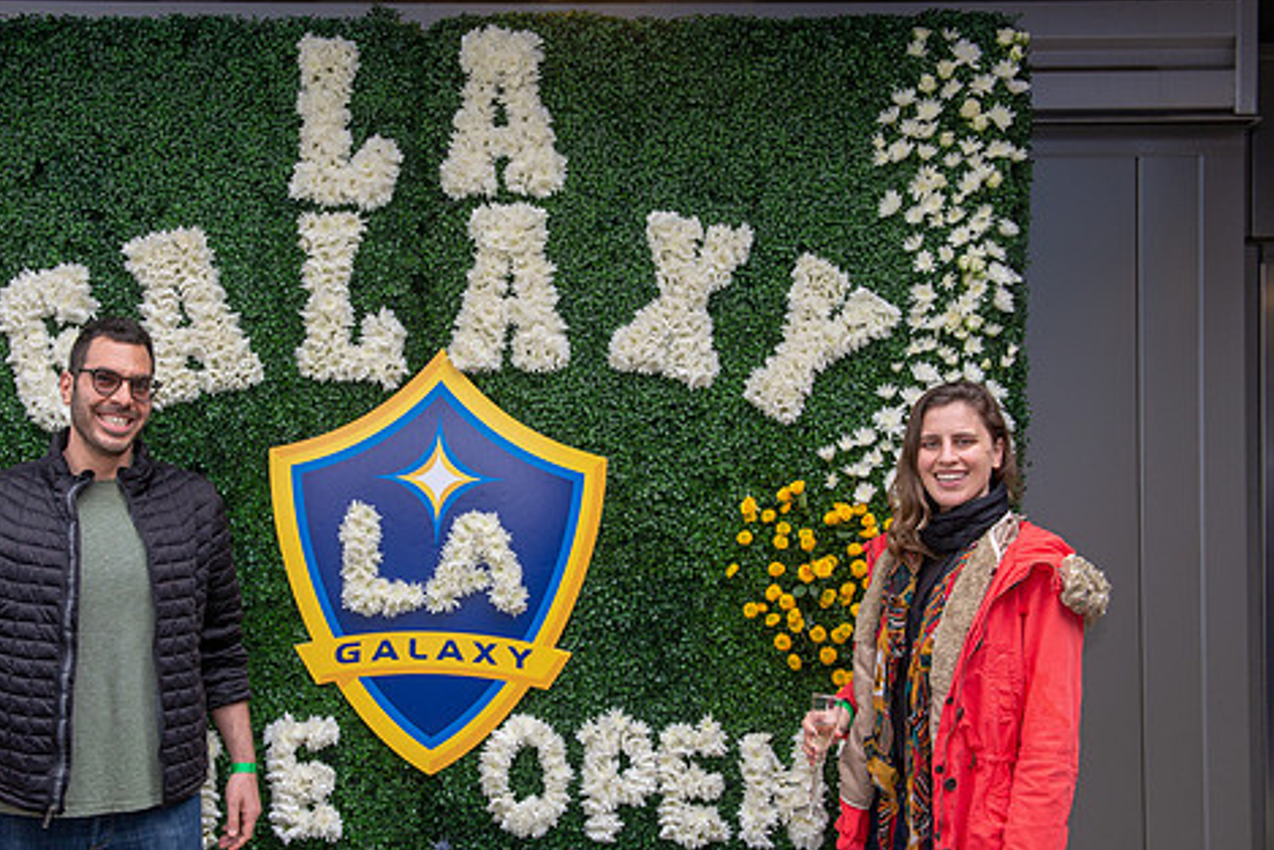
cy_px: 490
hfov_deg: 41.6
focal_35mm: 47
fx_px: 1664
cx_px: 489
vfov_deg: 28.6
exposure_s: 1/125
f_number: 6.3
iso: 500
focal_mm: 38
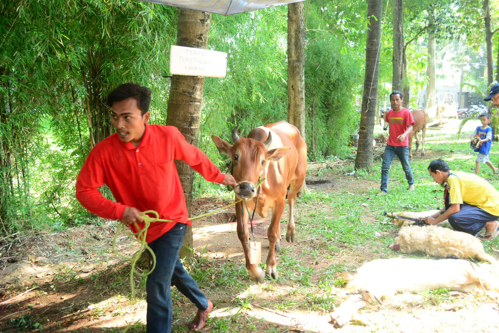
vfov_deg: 40.0
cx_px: 250
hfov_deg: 57.2
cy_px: 166
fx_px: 457
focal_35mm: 33
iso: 800
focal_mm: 22
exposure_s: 1/125
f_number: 4.5
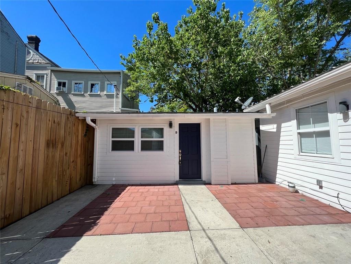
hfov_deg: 106.2
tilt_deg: +5.2
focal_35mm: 13
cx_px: 176
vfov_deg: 89.9
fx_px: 132
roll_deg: +0.5
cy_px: 132
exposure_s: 1/1277
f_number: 1.8
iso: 32
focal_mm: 1.57
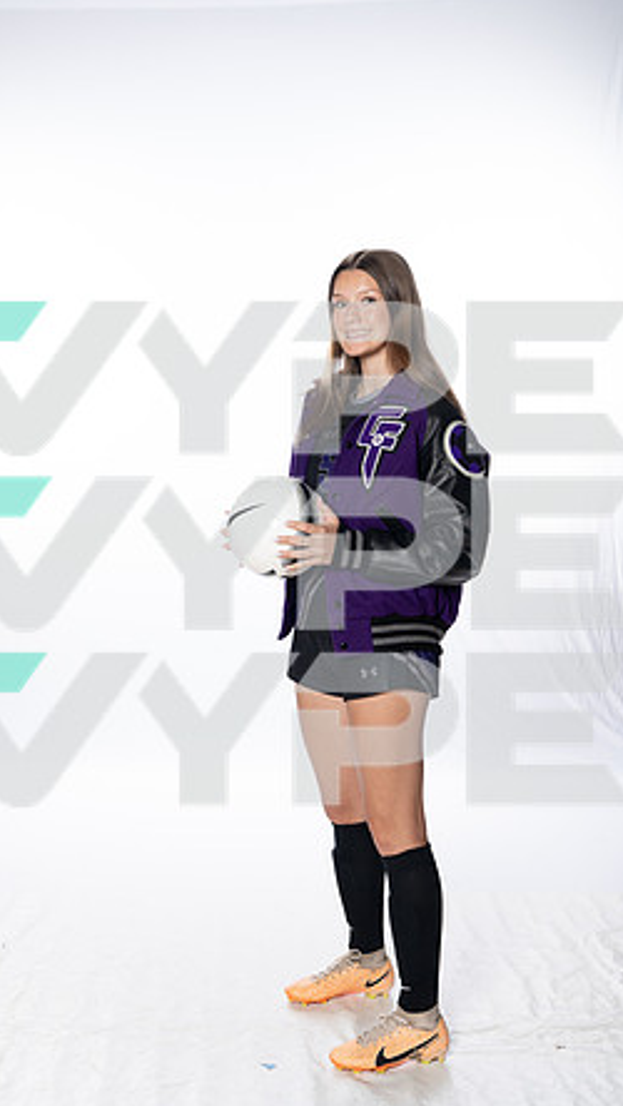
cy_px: 555
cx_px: 269
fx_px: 1526
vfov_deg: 39.9
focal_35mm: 52
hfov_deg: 23.1
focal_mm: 49
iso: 800
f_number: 8
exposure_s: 1/250
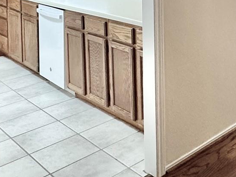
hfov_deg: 32.7
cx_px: 255
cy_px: -39
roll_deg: -0.1
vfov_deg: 25.1
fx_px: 355
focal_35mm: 52
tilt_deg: -3.3
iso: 250
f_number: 2.2
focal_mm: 2.22
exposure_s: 1/120
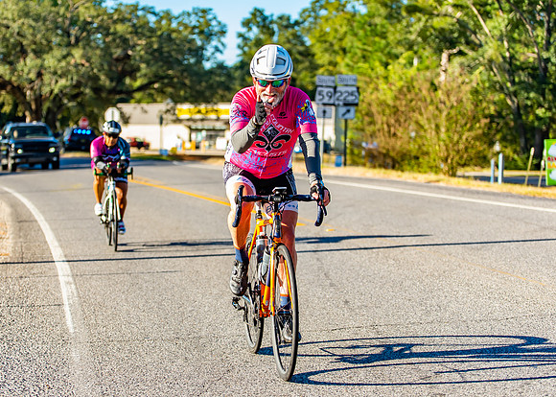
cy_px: 177
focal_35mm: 99
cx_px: 202
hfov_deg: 20.2
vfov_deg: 14.5
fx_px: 1555
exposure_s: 1/800
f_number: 2.8
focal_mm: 78
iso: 250
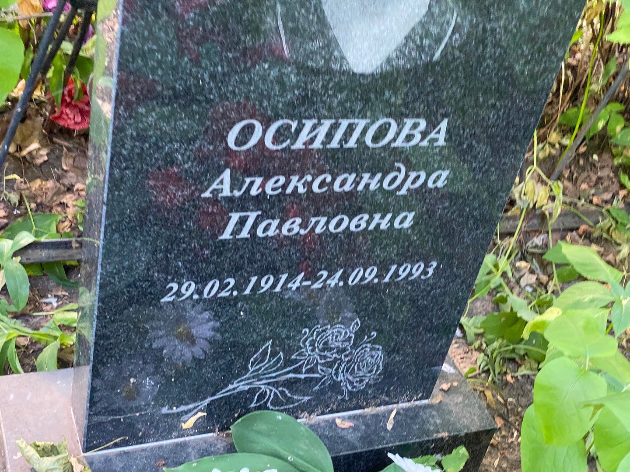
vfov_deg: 28.0
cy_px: 236
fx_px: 946
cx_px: 315
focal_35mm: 52
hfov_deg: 36.8
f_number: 2
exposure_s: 1/60
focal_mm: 6
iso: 500
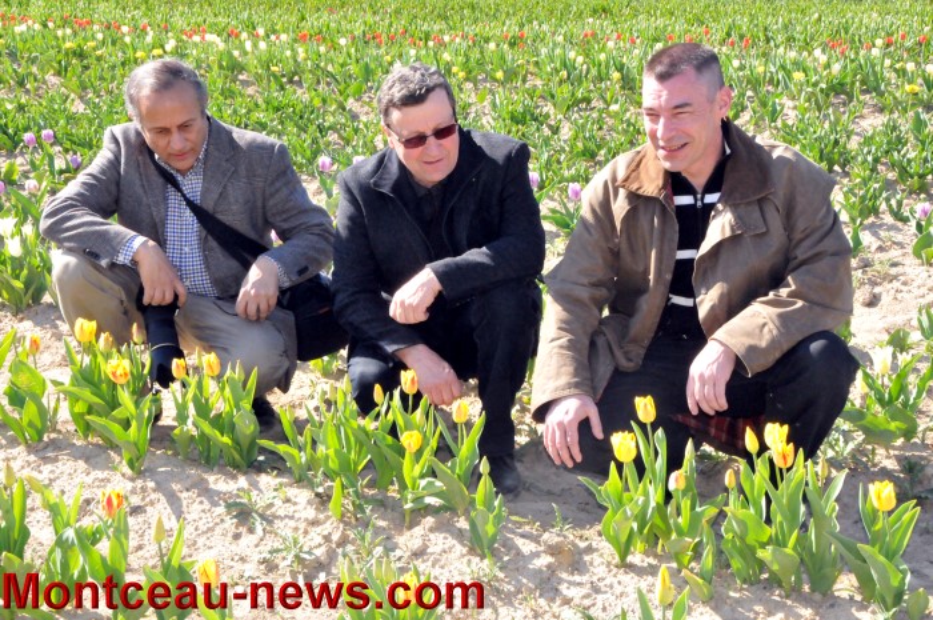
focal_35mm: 66
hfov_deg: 30.5
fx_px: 1708
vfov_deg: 20.6
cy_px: 310
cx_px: 466
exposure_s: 1/250
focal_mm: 44
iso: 3200
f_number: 22
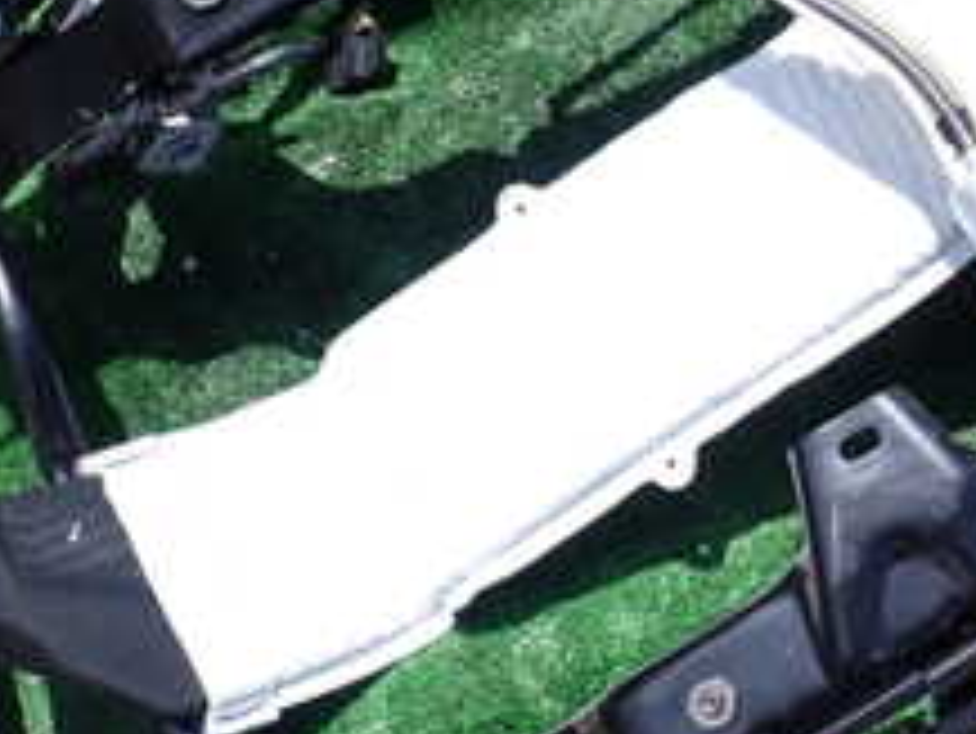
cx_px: 1093
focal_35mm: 69
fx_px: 1947
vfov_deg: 21.0
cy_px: 113
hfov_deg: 25.9
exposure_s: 1/1000
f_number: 2.8
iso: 100
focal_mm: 4.5
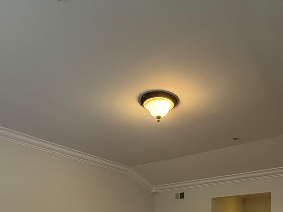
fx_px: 278
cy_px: 256
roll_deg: +0.4
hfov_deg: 53.5
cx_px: 173
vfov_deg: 33.7
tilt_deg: -3.1
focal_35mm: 34
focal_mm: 2.22
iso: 160
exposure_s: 1/60
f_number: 2.2
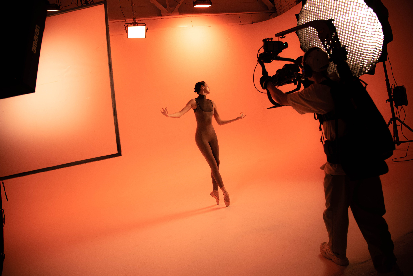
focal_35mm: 24
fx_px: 275
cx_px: 206
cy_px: 138
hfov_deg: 73.7
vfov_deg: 53.2
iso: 1600
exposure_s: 1/320
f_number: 4
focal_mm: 24
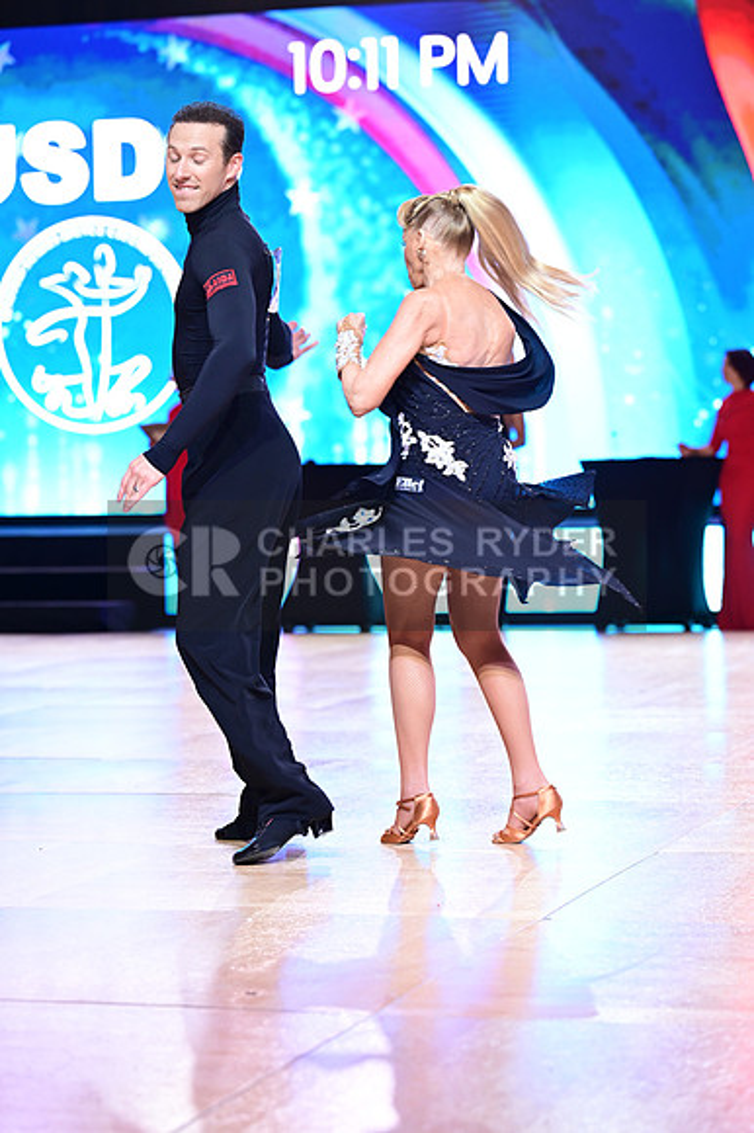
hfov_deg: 14.1
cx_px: 377
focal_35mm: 97
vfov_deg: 21.0
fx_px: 3051
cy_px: 566
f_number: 3.5
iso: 1600
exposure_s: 1/250
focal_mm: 97
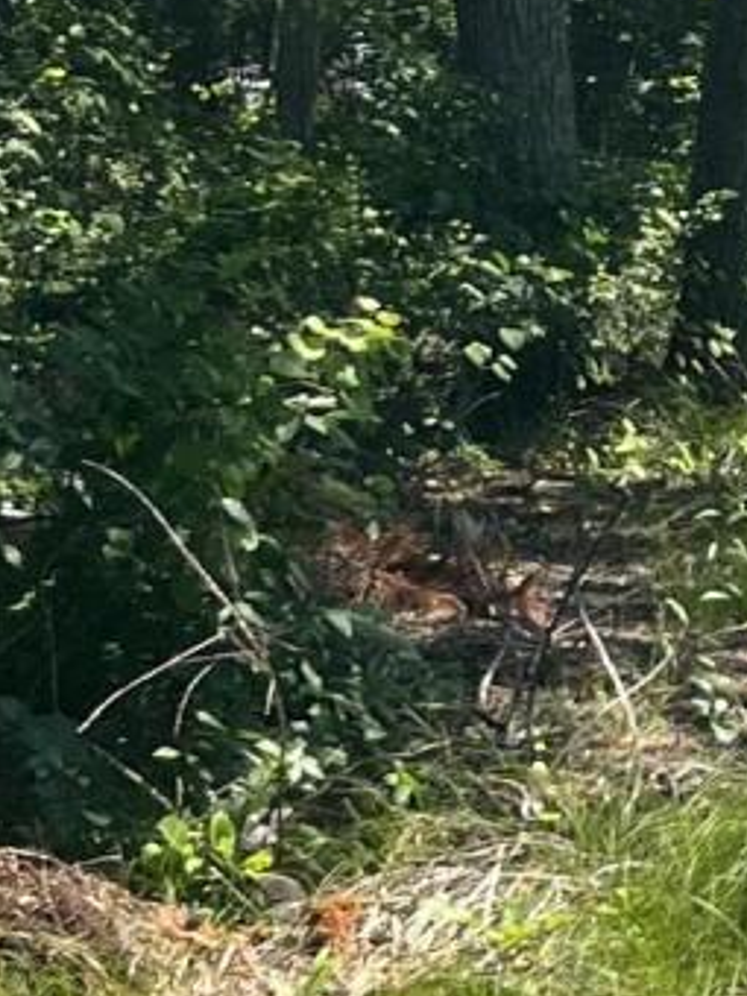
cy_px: 211
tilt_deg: -0.2
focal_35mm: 153
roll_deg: +0.1
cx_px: 1670
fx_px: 4402
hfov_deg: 8.9
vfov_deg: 12.9
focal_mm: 5.1
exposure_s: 1/1325
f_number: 1.6
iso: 50
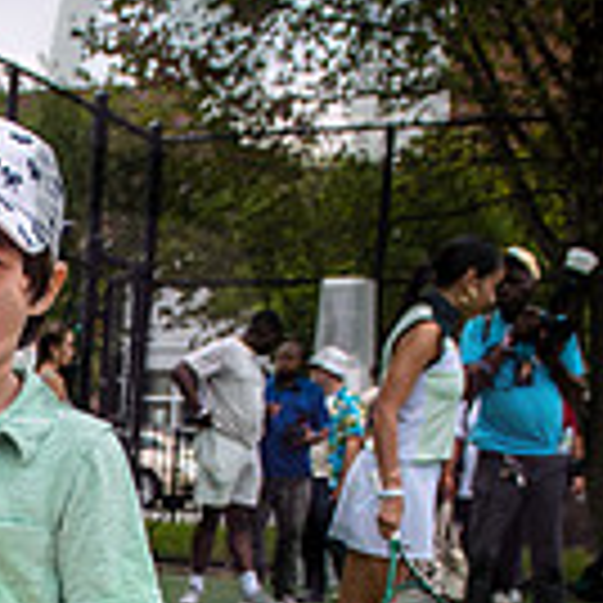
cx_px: -243
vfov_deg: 18.7
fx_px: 1734
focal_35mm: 88
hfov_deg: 18.0
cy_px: 718
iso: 100
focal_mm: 24
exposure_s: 1/640
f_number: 3.5
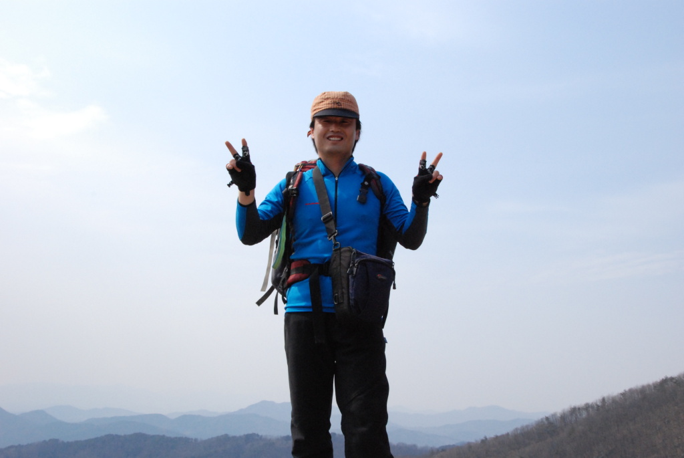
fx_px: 770
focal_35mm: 40
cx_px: 342
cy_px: 229
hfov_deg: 47.9
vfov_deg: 33.1
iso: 1600
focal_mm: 27
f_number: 16
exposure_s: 1/1000
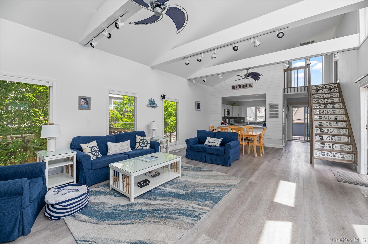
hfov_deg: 104.3
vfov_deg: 81.1
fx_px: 143
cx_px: 184
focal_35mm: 14
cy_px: 122
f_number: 7.1
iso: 320
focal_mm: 14
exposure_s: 1/100
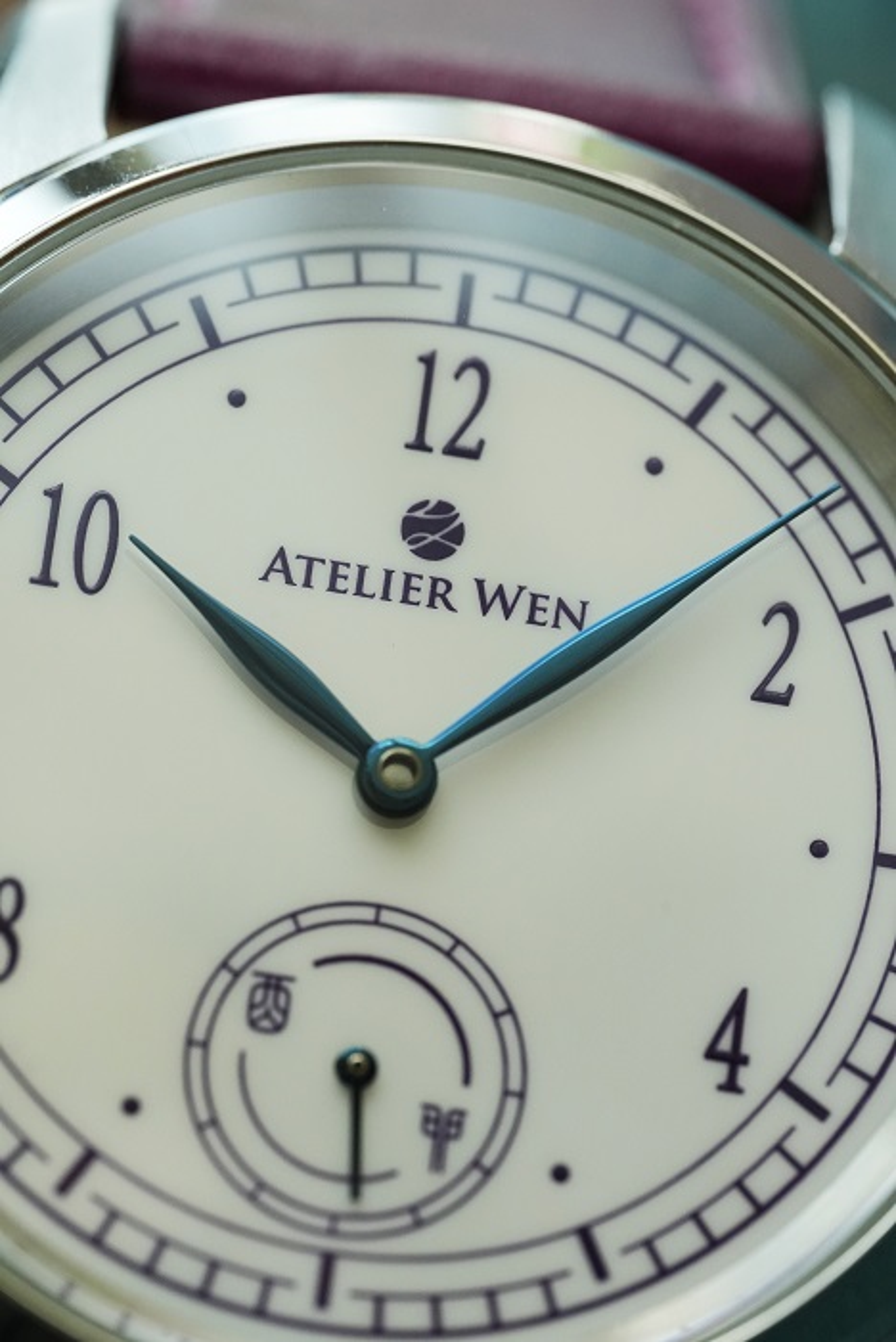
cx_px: 448
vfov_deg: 19.4
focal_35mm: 105
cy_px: 671
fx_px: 3916
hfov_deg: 13.1
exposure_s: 1/250
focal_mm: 105
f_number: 6.3
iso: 3200
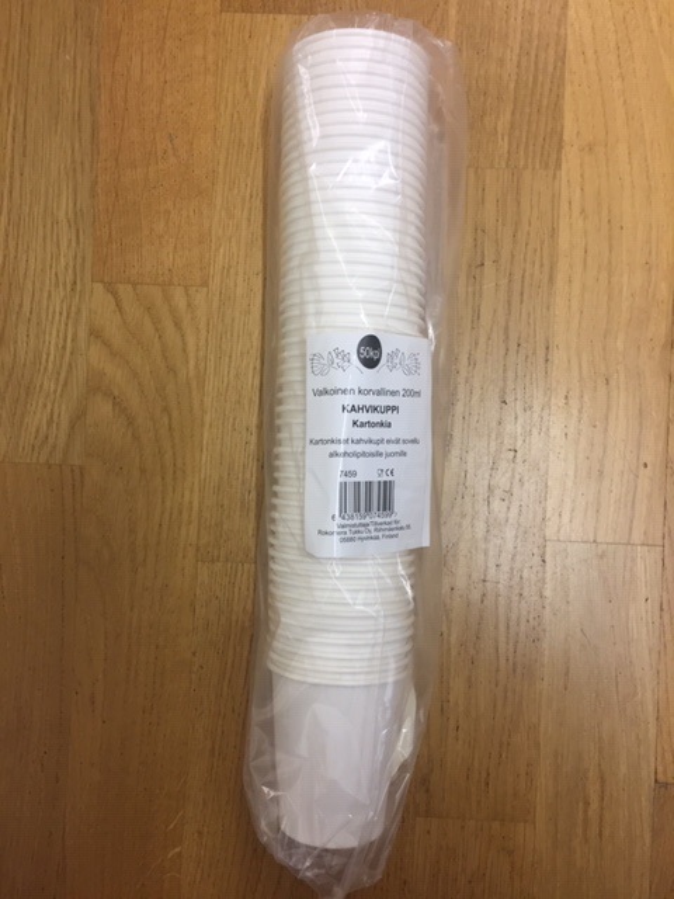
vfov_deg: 61.7
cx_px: 337
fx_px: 753
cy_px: 450
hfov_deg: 48.2
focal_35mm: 29
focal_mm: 4.15
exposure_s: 1/33
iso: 50
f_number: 2.2
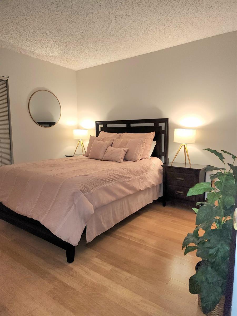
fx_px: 210
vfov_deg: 73.9
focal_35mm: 23
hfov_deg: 58.9
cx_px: 118
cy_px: 158
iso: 100
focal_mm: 6.4
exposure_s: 1/30
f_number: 1.8
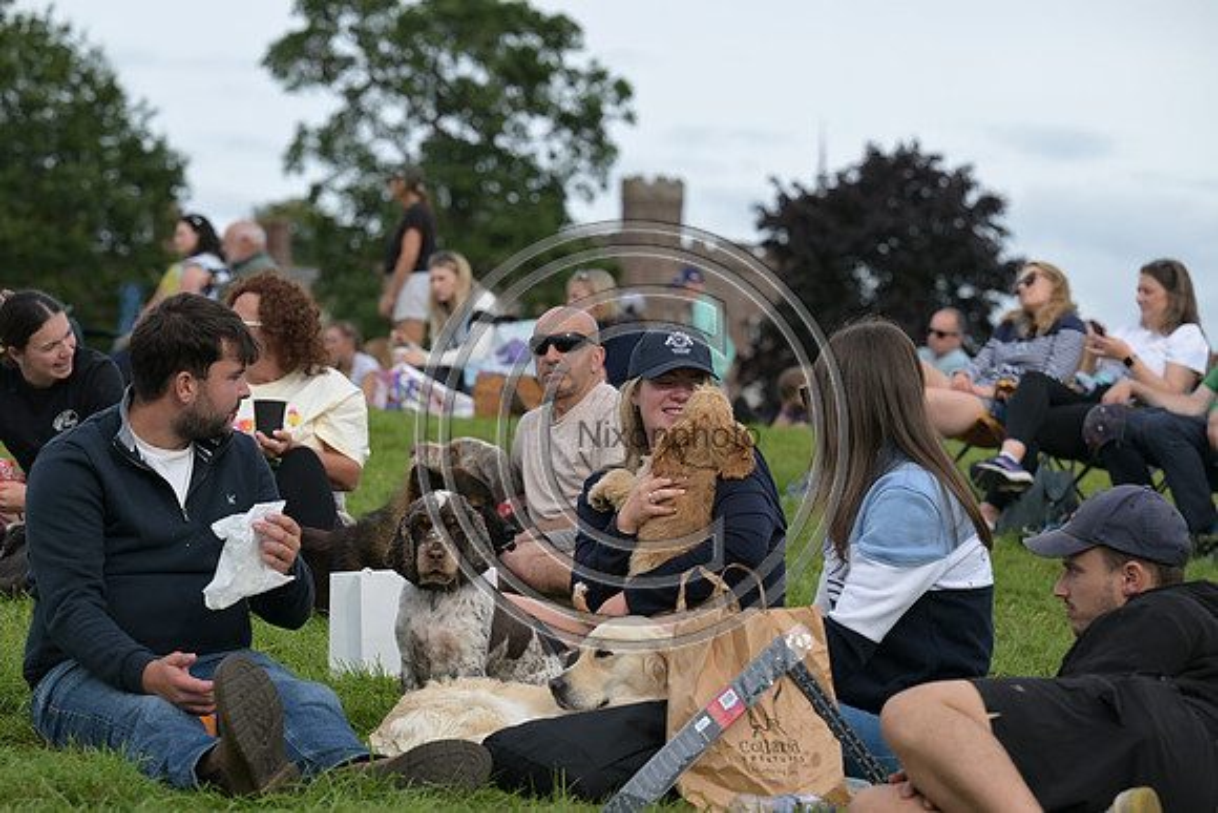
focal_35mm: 130
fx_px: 4399
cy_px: 406
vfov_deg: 10.6
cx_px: 609
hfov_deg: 15.8
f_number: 5.6
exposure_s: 1/1250
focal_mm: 130
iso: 500
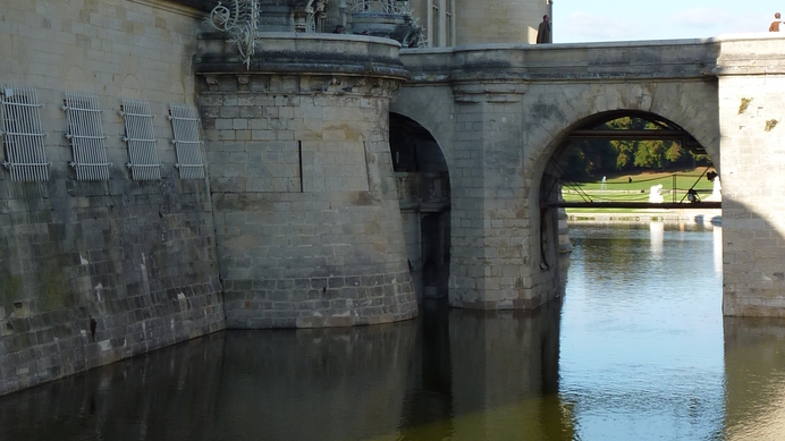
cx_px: 334
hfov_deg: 25.0
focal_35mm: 85
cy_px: 76
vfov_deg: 14.1
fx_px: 1769
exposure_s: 1/320
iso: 80
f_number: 4
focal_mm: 7.3
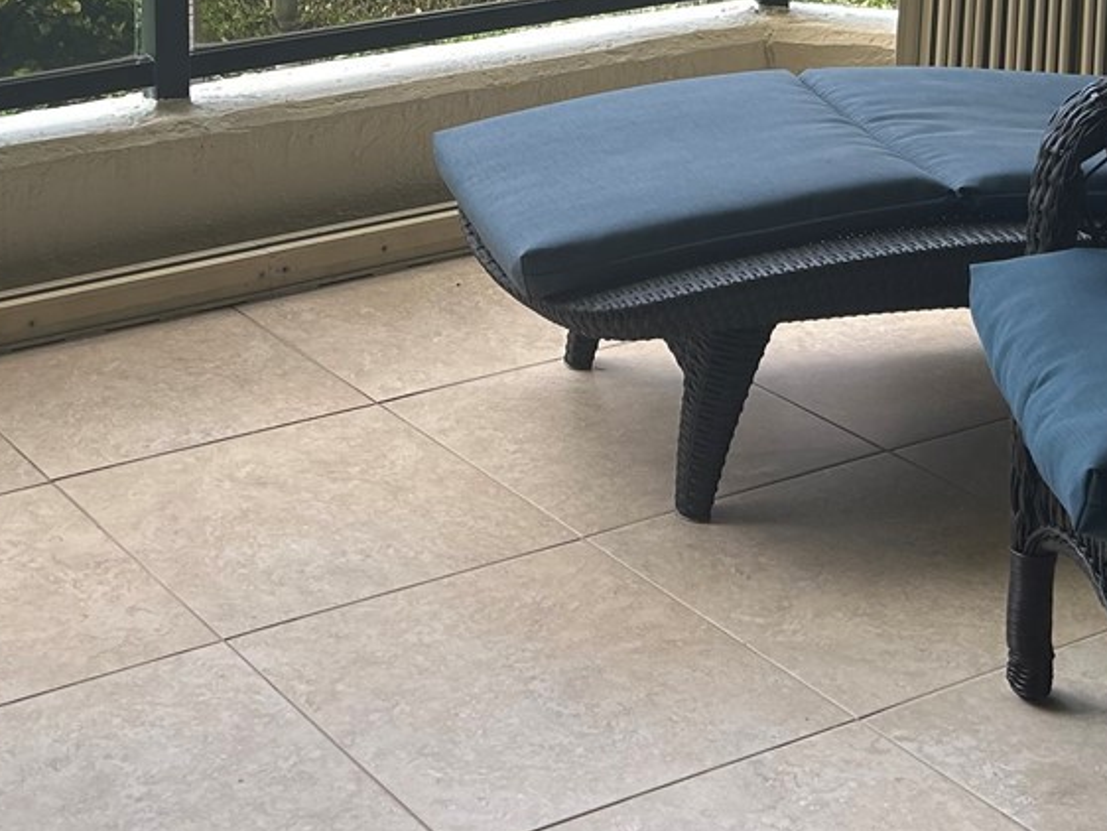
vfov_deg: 18.7
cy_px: -215
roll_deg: +0.7
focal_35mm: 74
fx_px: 2367
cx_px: 349
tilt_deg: -8.2
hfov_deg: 26.1
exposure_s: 1/313
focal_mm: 5.7
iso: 50
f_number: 1.5
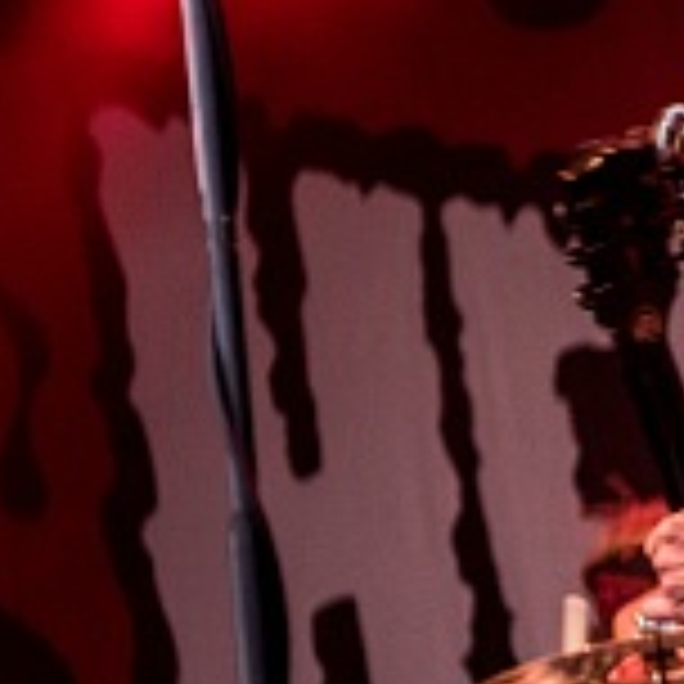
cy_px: 353
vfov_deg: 7.3
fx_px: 5388
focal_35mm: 241
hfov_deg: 7.0
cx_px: 1404
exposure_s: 1/125
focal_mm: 60
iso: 1000
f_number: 2.8
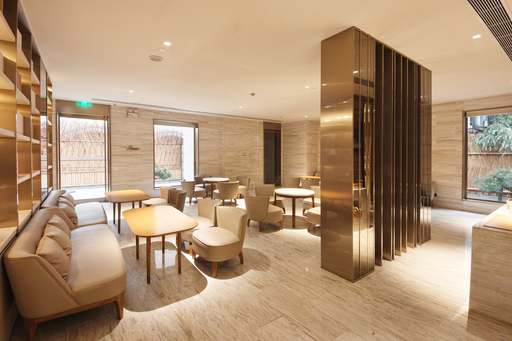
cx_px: 256
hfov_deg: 112.6
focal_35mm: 12
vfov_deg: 90.0
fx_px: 171
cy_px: 170
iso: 100
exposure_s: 4
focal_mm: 8
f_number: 13
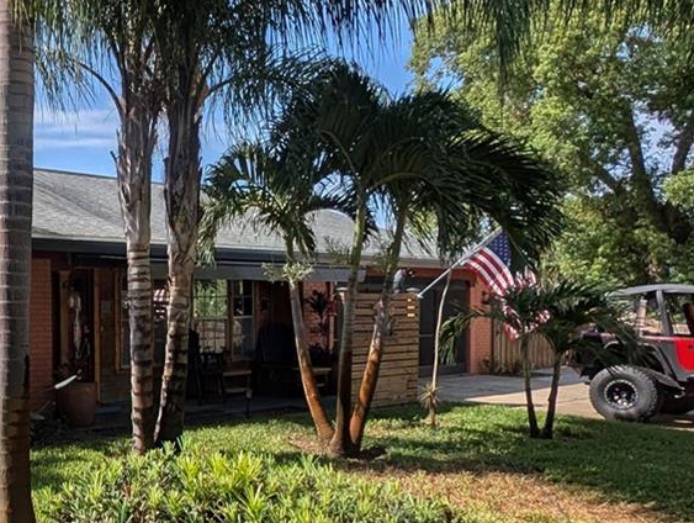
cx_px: 52
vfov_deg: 41.5
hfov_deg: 47.6
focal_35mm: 34
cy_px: 332
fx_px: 683
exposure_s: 1/3049
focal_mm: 2.23
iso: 42
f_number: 1.95
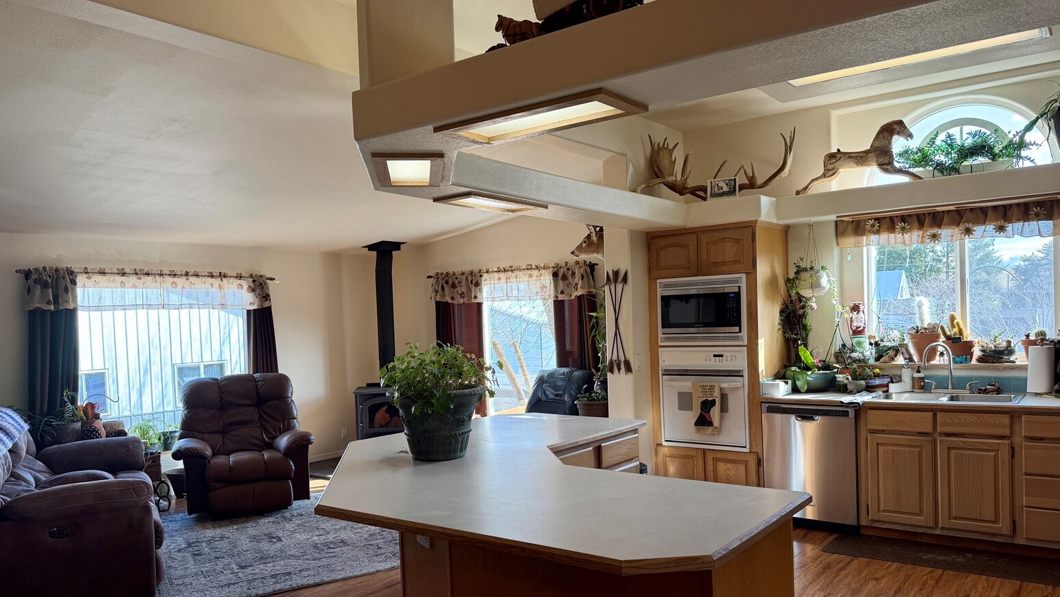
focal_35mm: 27
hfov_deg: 69.8
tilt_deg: -2.1
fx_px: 759
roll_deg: +2.7
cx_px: 526
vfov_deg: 42.8
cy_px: 339
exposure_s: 1/179
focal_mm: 6.76
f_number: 1.78
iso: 80
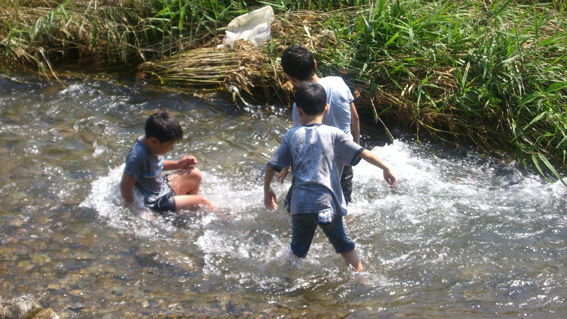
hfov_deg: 20.7
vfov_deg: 11.7
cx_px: 282
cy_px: 109
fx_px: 1549
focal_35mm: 103
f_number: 4.6
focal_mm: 15.3
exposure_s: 1/250
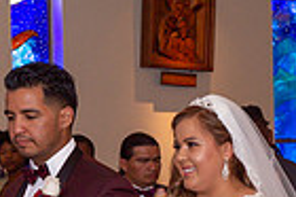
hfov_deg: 8.6
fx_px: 1971
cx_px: 237
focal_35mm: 240
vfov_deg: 5.7
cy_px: 269
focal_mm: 58
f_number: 5
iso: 1250
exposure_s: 1/160
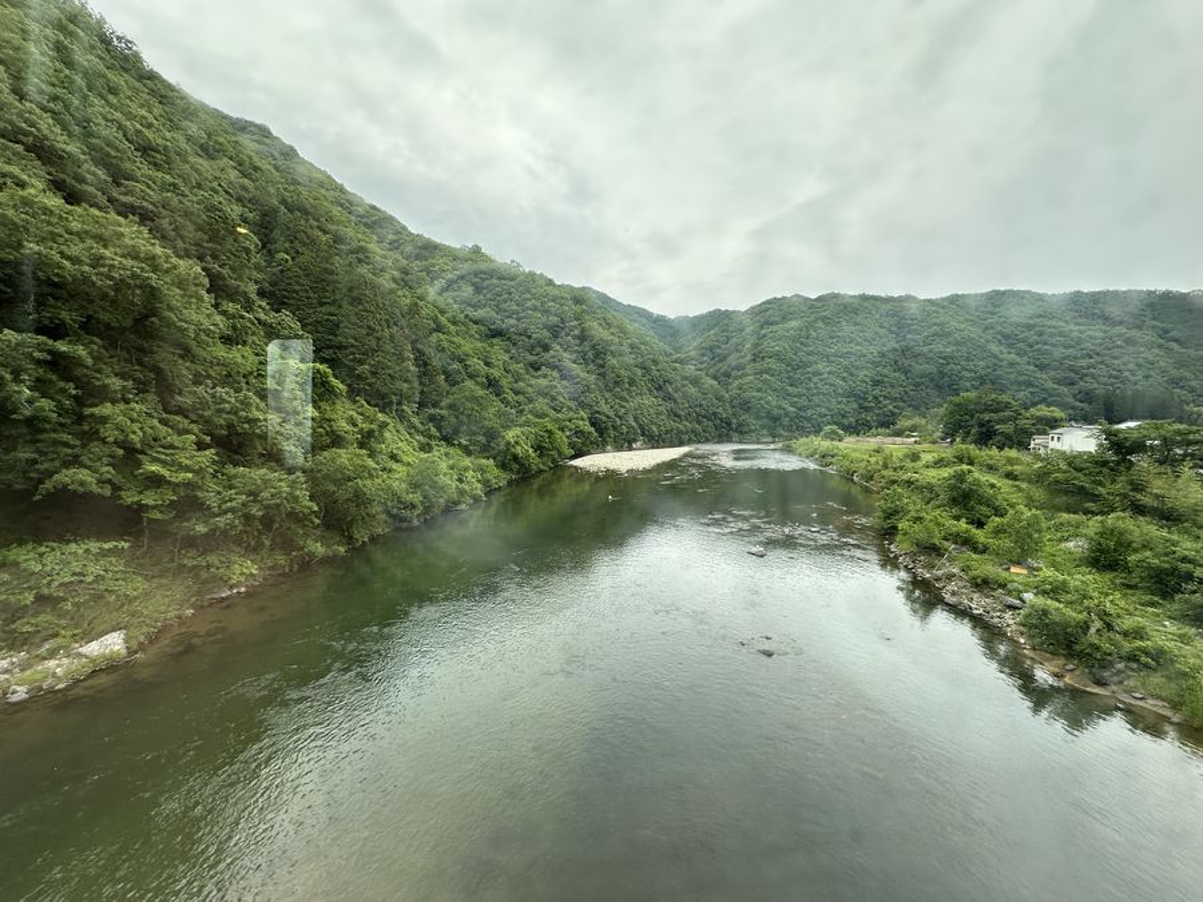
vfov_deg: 85.7
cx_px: 602
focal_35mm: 14
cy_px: 451
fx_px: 487
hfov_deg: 102.1
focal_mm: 2.22
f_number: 2.2
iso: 40
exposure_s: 1/329
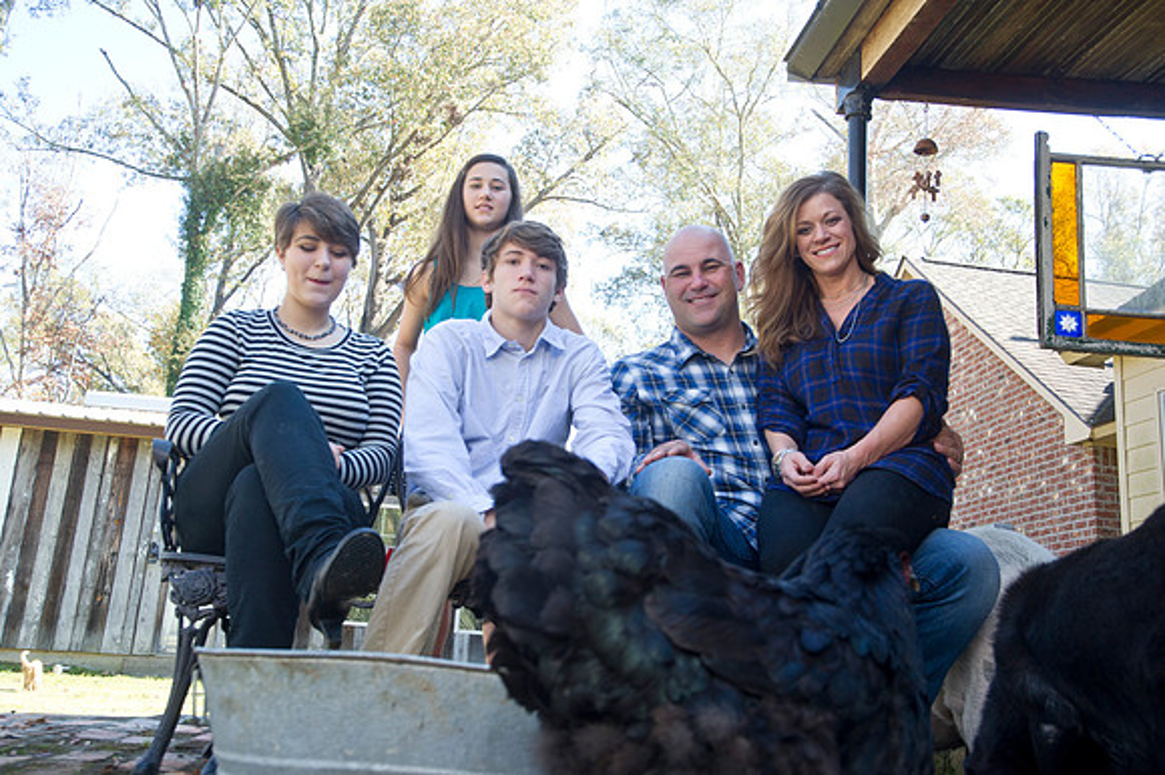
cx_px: 582
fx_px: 1229
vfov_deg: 35.0
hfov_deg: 50.7
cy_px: 388
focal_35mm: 38
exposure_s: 1/100
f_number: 9
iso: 400
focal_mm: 38
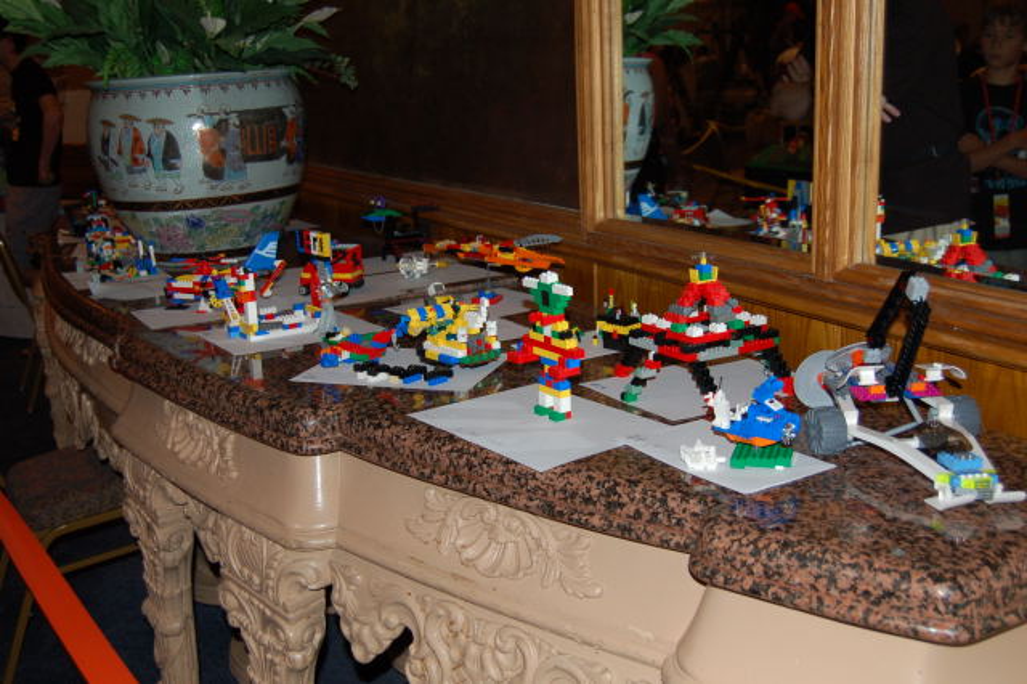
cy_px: 342
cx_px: 514
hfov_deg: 49.6
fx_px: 1112
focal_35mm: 39
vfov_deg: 34.2
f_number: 4
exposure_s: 1/60
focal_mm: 26
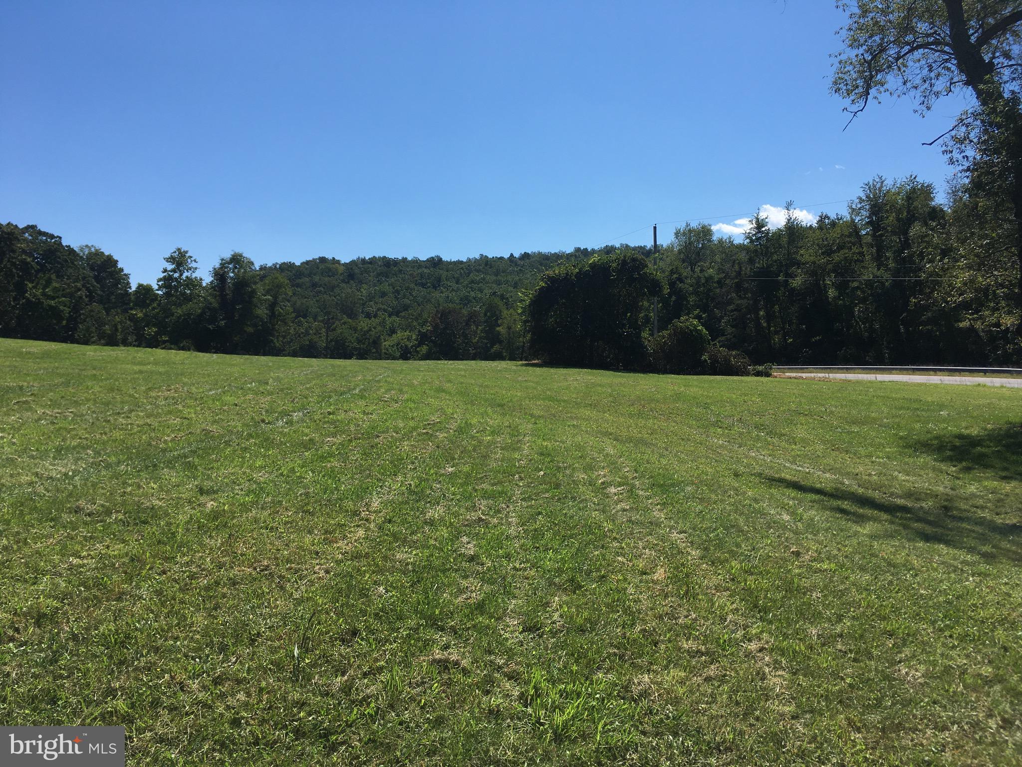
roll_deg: +0.1
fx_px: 856
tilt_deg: -2.8
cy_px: 384
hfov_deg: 61.7
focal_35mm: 29
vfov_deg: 48.2
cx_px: 511
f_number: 2.2
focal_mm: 4.15
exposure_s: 1/1832
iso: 25
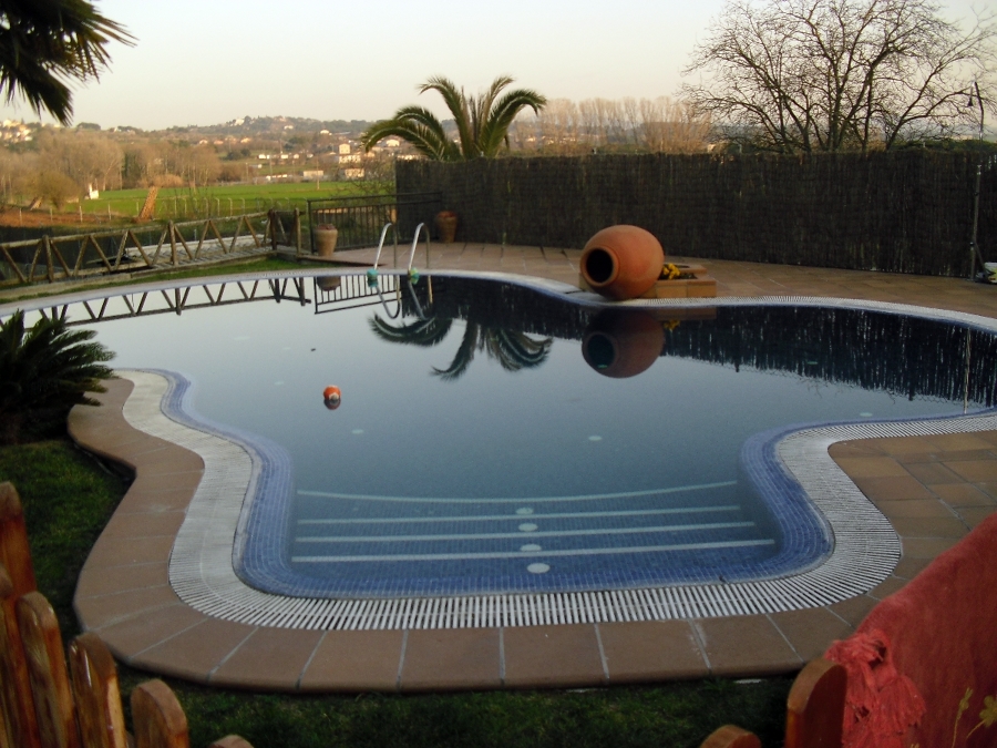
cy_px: 374
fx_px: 1037
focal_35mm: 36
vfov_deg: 39.7
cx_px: 498
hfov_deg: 51.4
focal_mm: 6.3
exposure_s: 1/200
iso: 80
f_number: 3.1
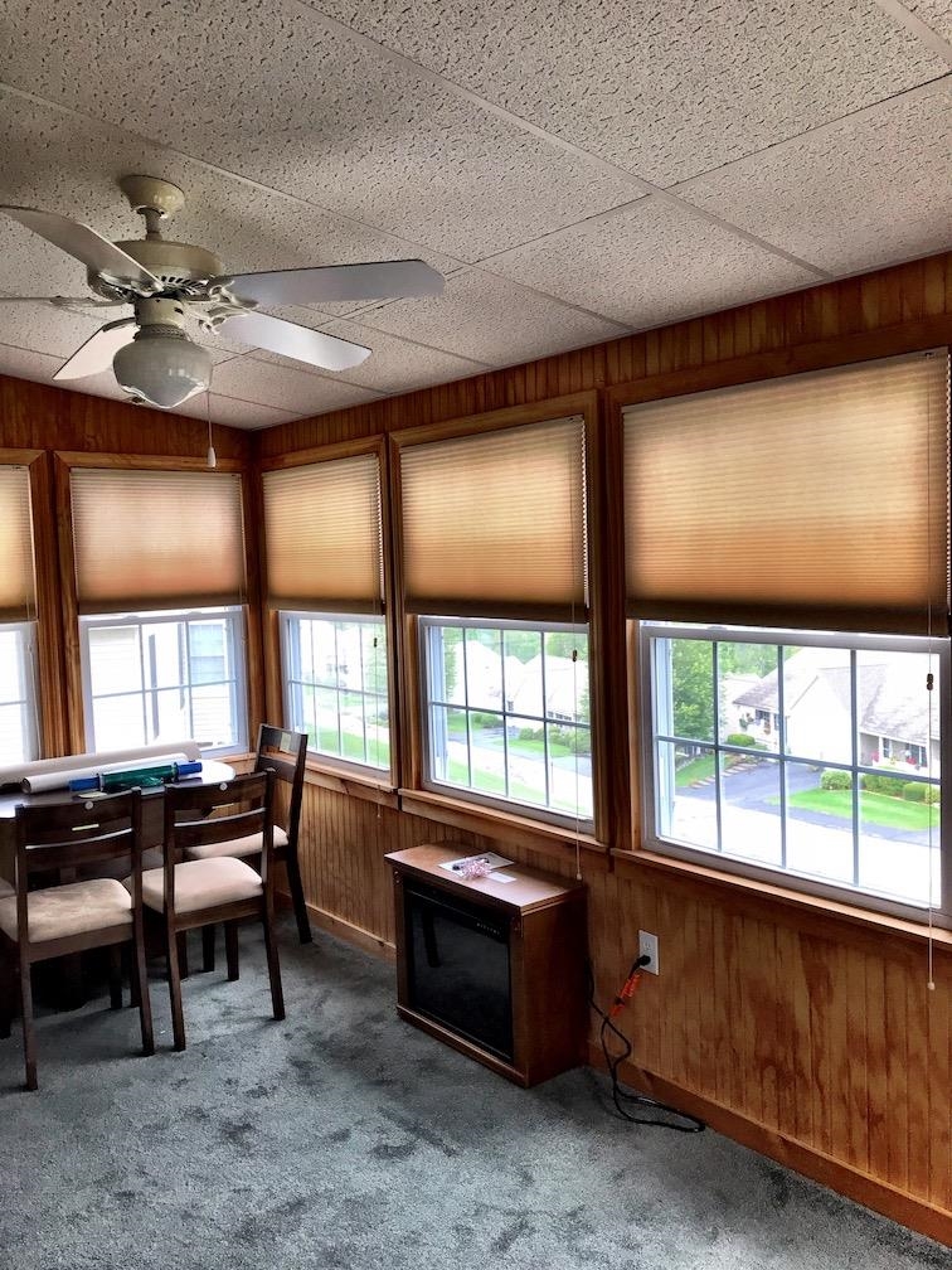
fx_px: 1027
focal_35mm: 28
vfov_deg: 63.4
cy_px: 635
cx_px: 476
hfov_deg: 49.7
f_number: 1.8
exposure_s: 1/120
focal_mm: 3.99
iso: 32
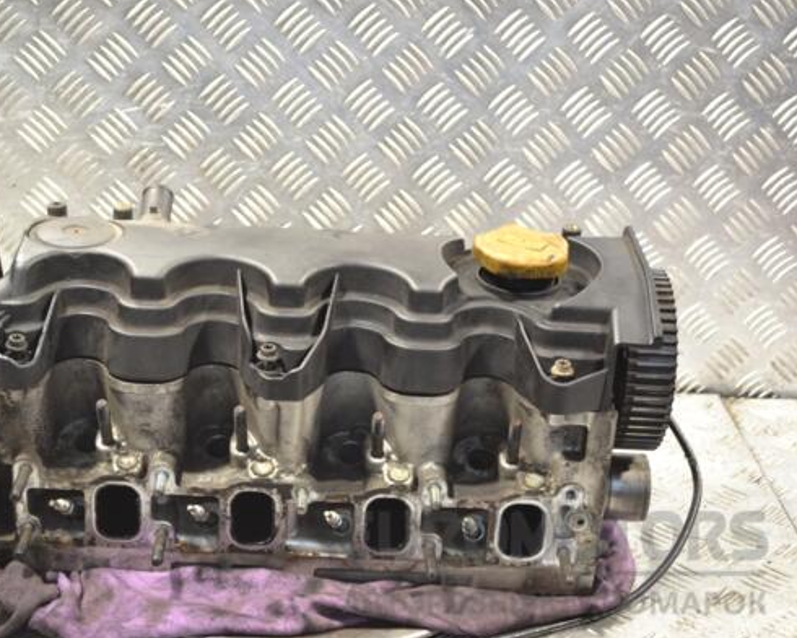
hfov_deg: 30.4
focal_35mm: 62
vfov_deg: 24.6
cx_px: 311
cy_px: 319
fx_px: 1462
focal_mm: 36
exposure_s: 1/30
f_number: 5
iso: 560
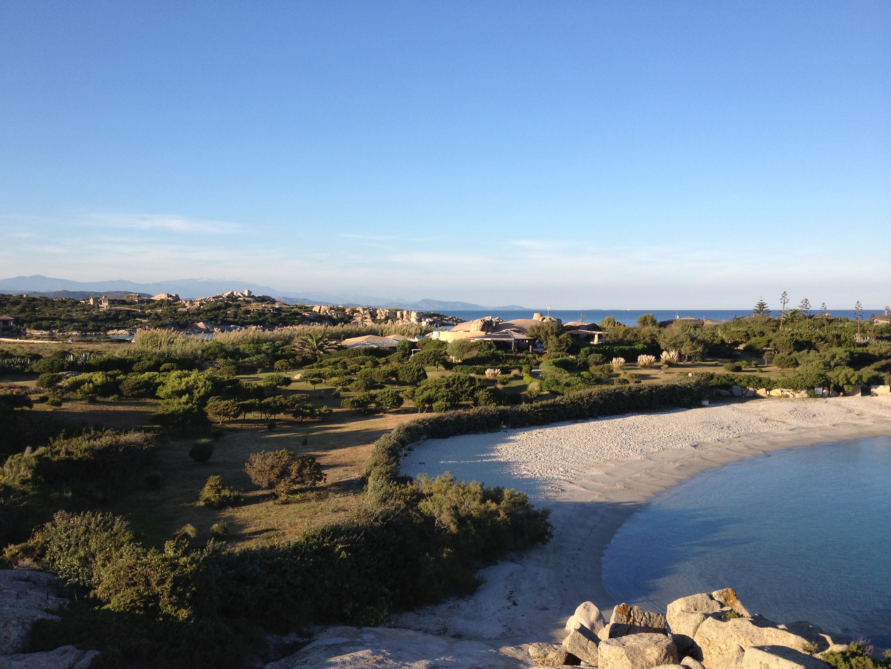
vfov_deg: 40.7
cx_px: 446
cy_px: 334
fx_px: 901
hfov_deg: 52.6
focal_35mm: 35
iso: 64
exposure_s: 1/920
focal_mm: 4.28
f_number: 2.4
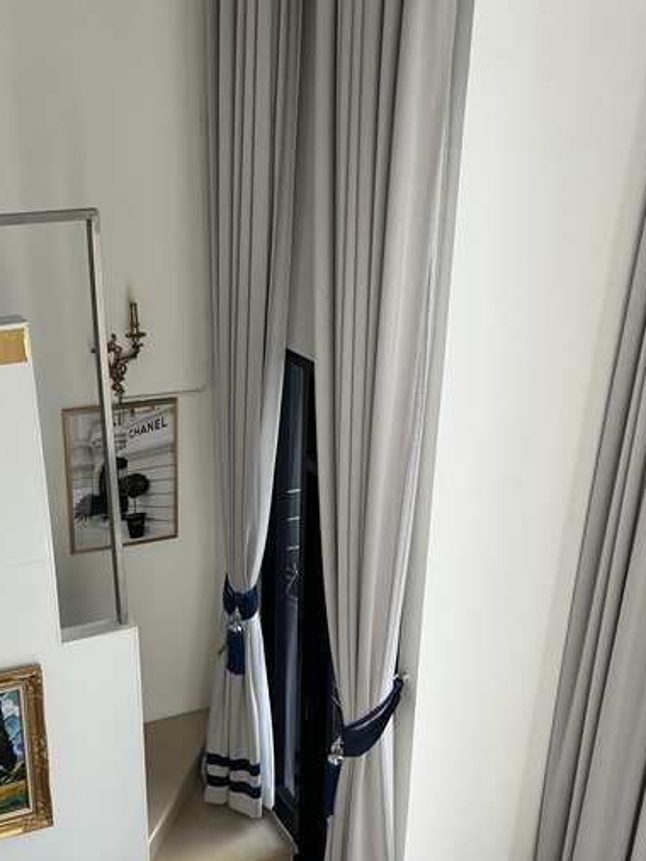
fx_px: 1021
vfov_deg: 45.5
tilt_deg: -24.4
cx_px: 202
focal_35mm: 41
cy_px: 530
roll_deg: +0.8
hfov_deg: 34.7
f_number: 1.5
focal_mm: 5.7
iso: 50
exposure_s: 1/121
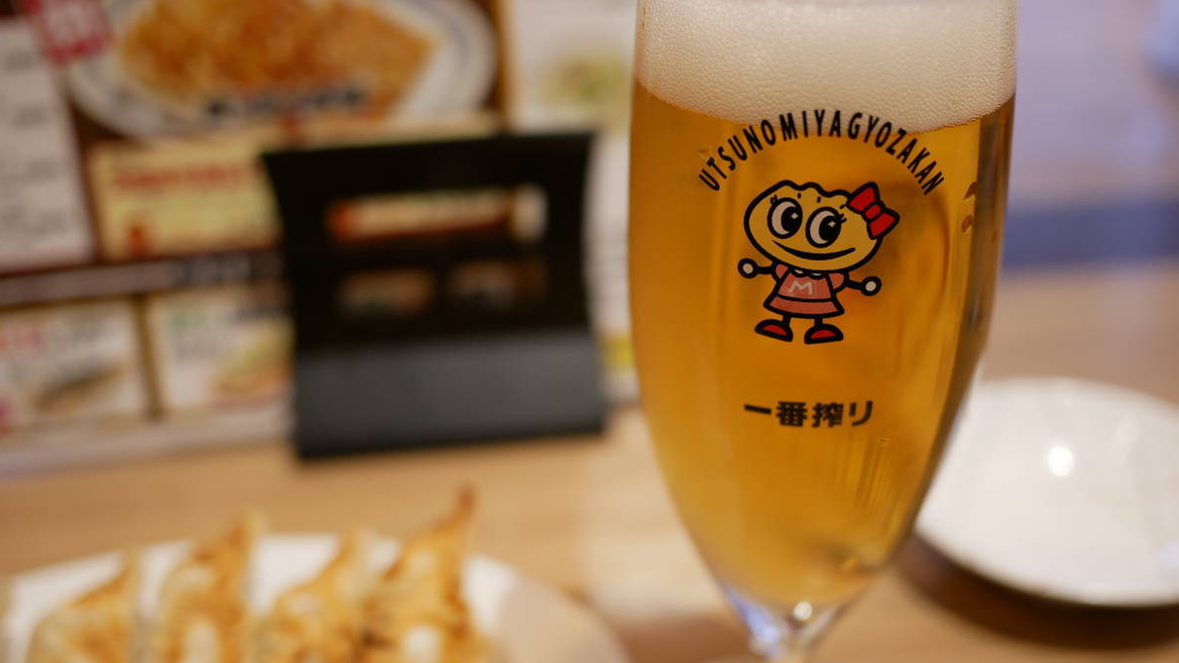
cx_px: 589
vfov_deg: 27.0
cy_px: 414
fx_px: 1376
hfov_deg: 46.4
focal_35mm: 44
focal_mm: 20
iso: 200
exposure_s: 1/100
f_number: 1.8
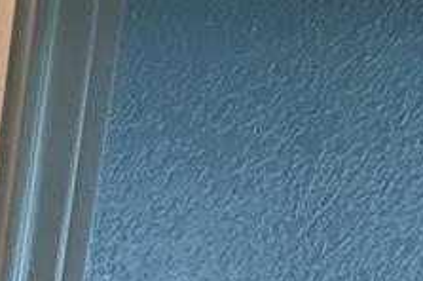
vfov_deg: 19.0
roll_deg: -1.2
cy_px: 349
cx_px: -508
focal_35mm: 67
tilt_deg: -6.4
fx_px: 786
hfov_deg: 16.9
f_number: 2.2
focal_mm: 2.22
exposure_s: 1/60
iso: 500
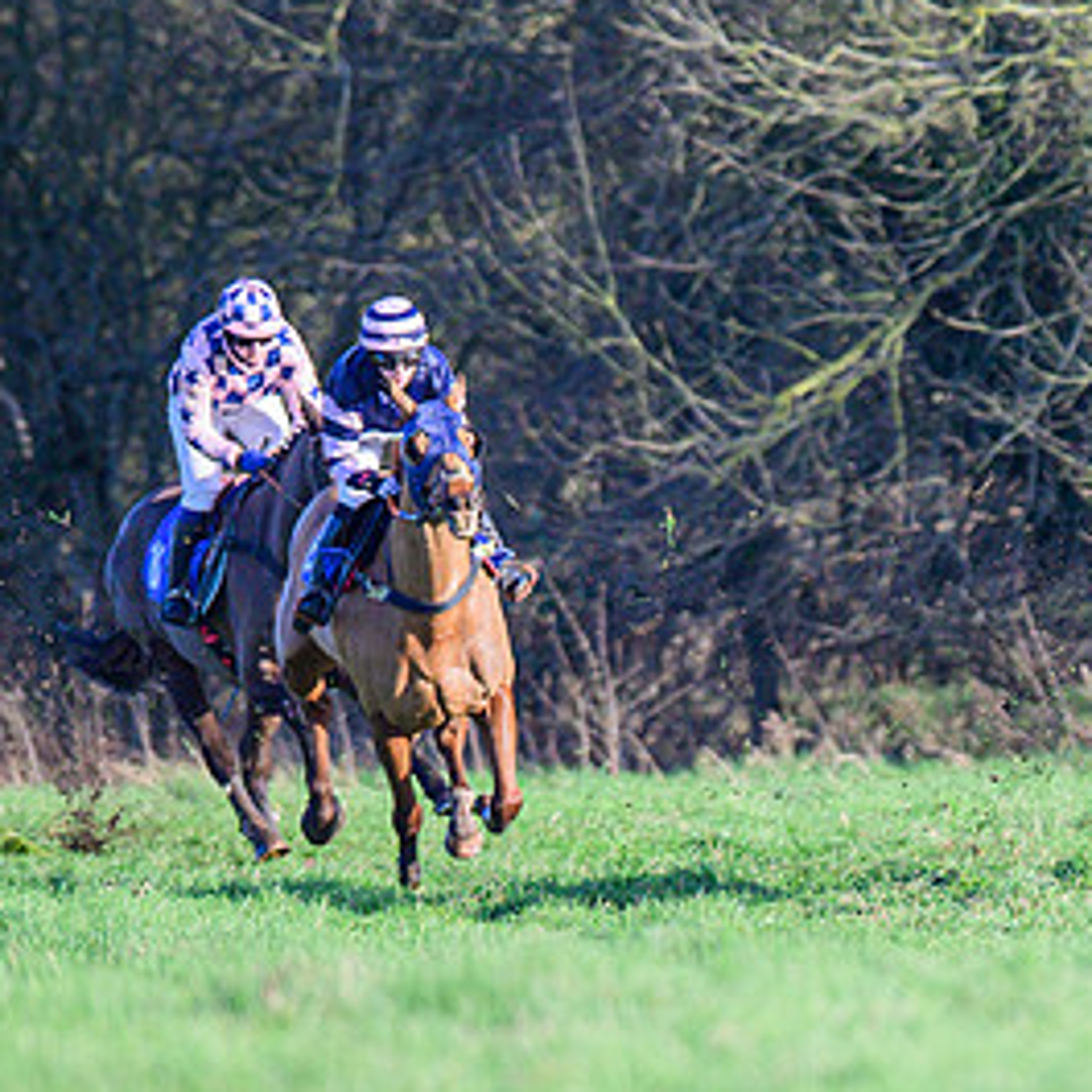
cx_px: 1292
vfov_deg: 1.5
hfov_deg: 1.5
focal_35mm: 1208
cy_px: 489
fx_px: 43114
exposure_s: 1/2000
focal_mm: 400
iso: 400
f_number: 5
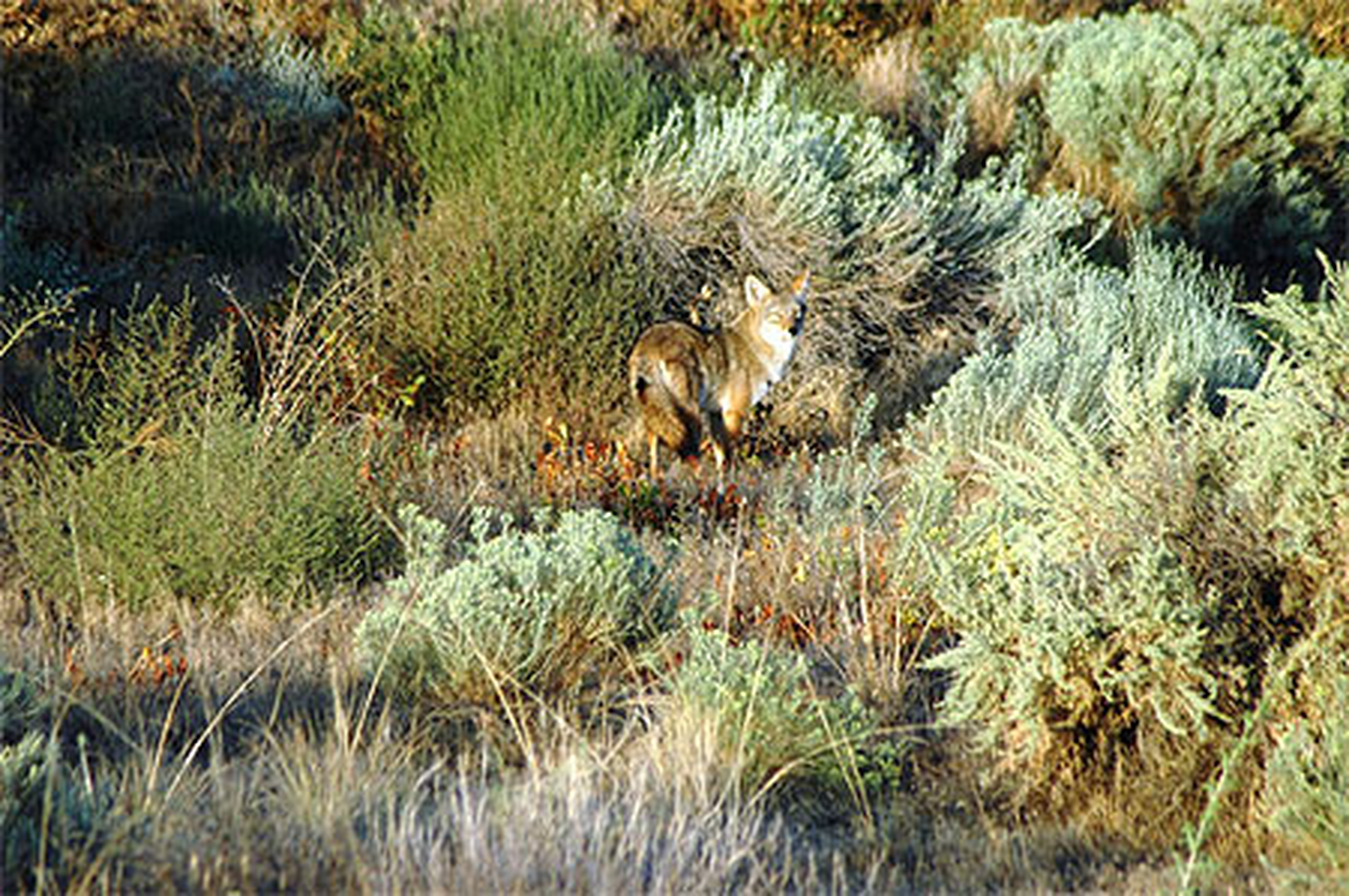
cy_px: 448
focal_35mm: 450
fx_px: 16844
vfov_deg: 3.0
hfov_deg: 4.6
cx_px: 674
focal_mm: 300
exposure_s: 1/320
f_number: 5.6
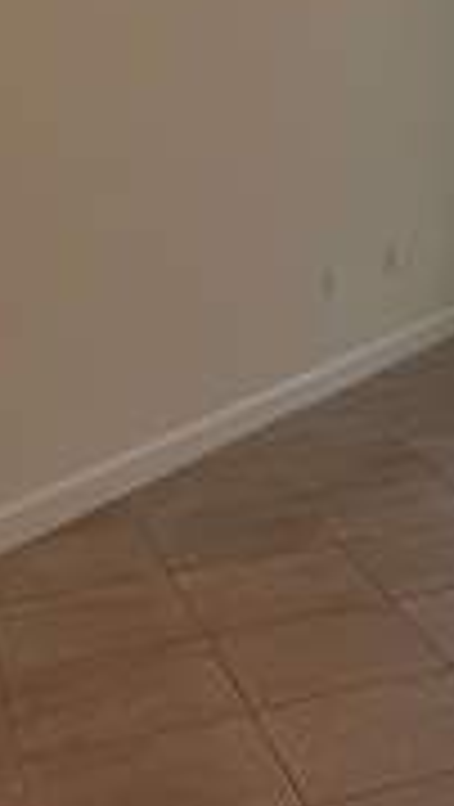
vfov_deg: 29.1
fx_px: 1495
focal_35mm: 70
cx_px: 706
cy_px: 104
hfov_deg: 15.7
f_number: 1.78
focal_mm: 6.76
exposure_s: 1/129
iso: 100
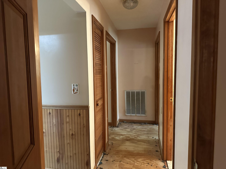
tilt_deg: -4.8
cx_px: 113
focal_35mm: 24
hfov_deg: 71.6
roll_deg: +2.3
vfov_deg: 56.8
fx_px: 157
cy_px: 84
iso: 1000
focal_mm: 6.86
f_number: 1.78
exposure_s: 1/40
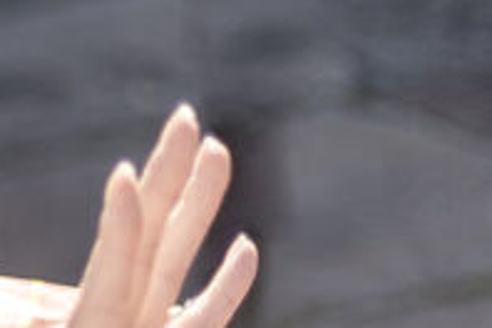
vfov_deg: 4.5
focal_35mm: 303
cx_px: -909
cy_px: 316
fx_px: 4141
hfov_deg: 6.3
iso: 100
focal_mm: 50
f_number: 1.8
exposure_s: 1/1600
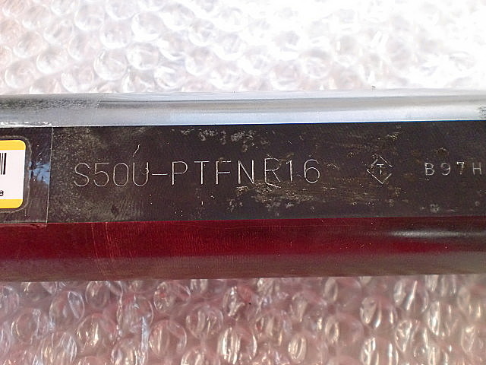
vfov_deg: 40.7
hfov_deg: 52.6
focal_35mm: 35
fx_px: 491
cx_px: 243
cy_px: 182
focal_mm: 6.3
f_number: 3.1
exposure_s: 1/60
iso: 200
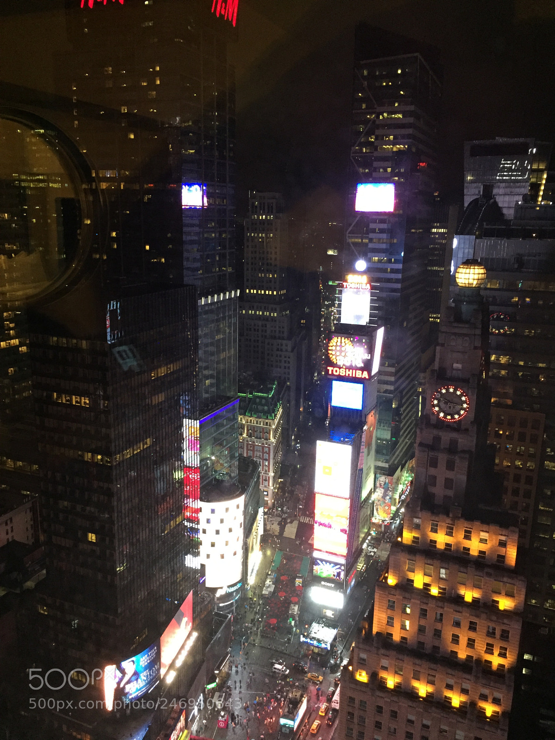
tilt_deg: -13.6
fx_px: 620
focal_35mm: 29
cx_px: 278
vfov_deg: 61.7
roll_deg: -1.2
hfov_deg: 48.2
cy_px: 370
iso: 250
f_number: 2.2
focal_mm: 4.15
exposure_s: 1/24
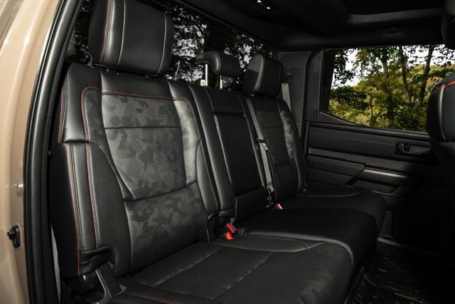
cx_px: 228
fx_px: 303
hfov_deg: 73.7
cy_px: 152
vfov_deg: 53.2
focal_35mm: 24
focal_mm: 24
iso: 800
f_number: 10
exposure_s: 1/200
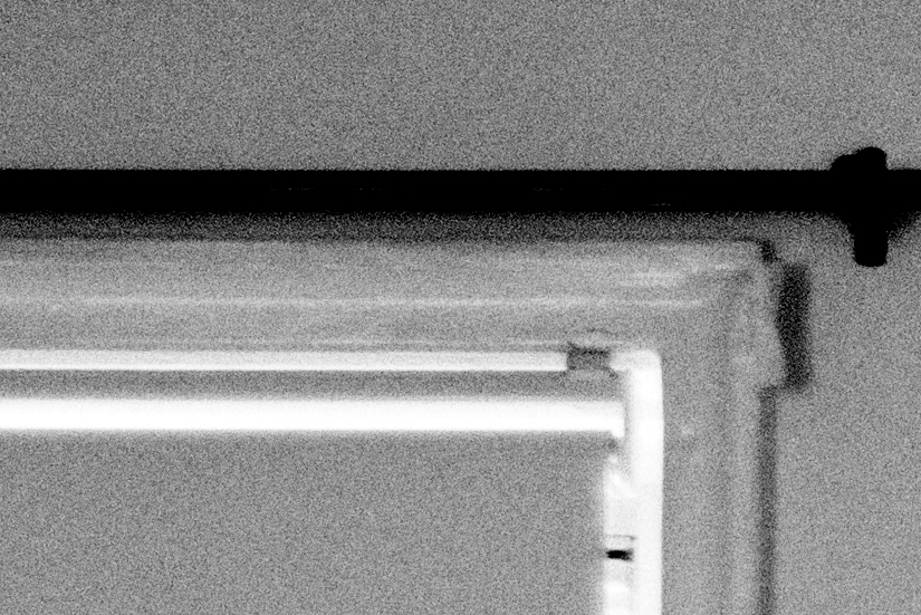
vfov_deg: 3.8
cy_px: 2062
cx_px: 1604
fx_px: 8958
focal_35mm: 350
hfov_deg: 5.8
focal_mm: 48
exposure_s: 1/40
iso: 1600
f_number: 4.8
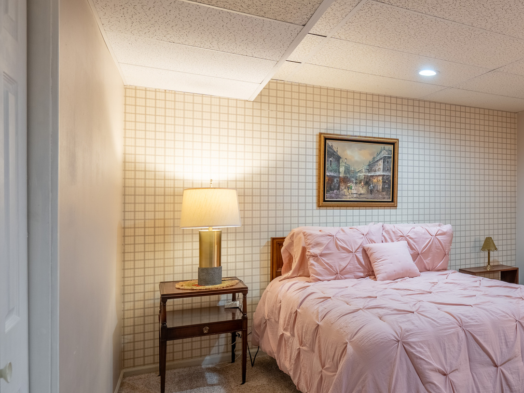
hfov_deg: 54.9
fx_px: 439
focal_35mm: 29
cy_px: 223
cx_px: 455
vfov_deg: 48.1
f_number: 4.5
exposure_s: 1/250
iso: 320
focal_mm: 16
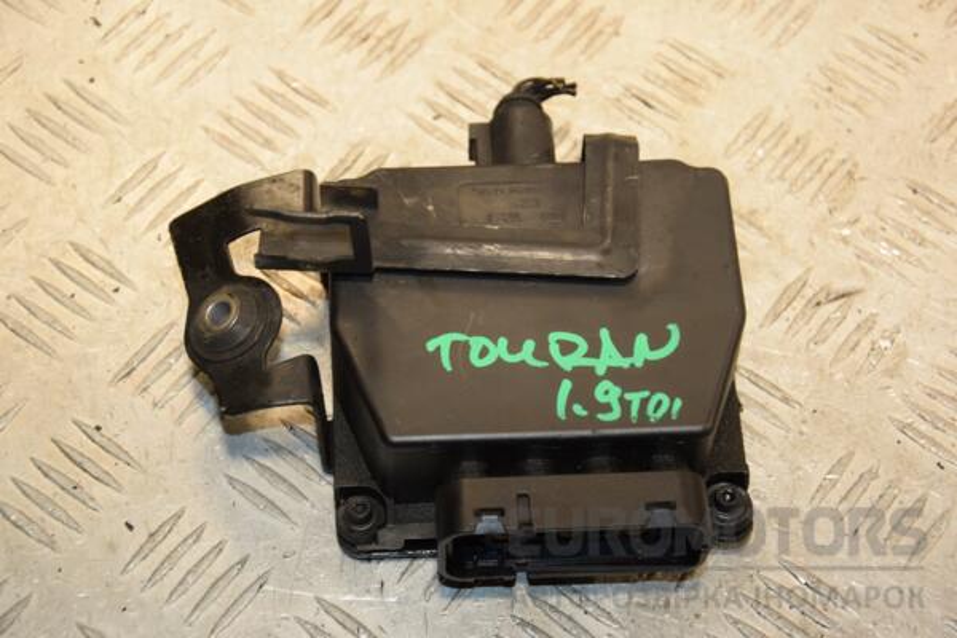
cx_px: 478
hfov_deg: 23.4
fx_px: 2313
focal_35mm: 87
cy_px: 319
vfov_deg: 15.7
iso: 800
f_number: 5
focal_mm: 58
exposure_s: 1/200
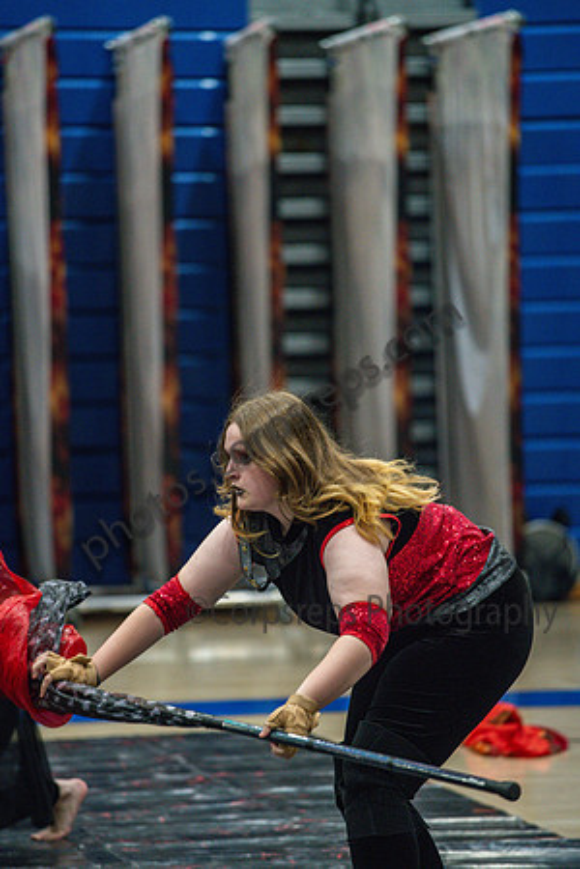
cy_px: 434
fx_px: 4833
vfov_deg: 10.3
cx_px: 290
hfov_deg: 6.9
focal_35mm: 200
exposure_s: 1/500
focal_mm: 200
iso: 6400
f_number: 4
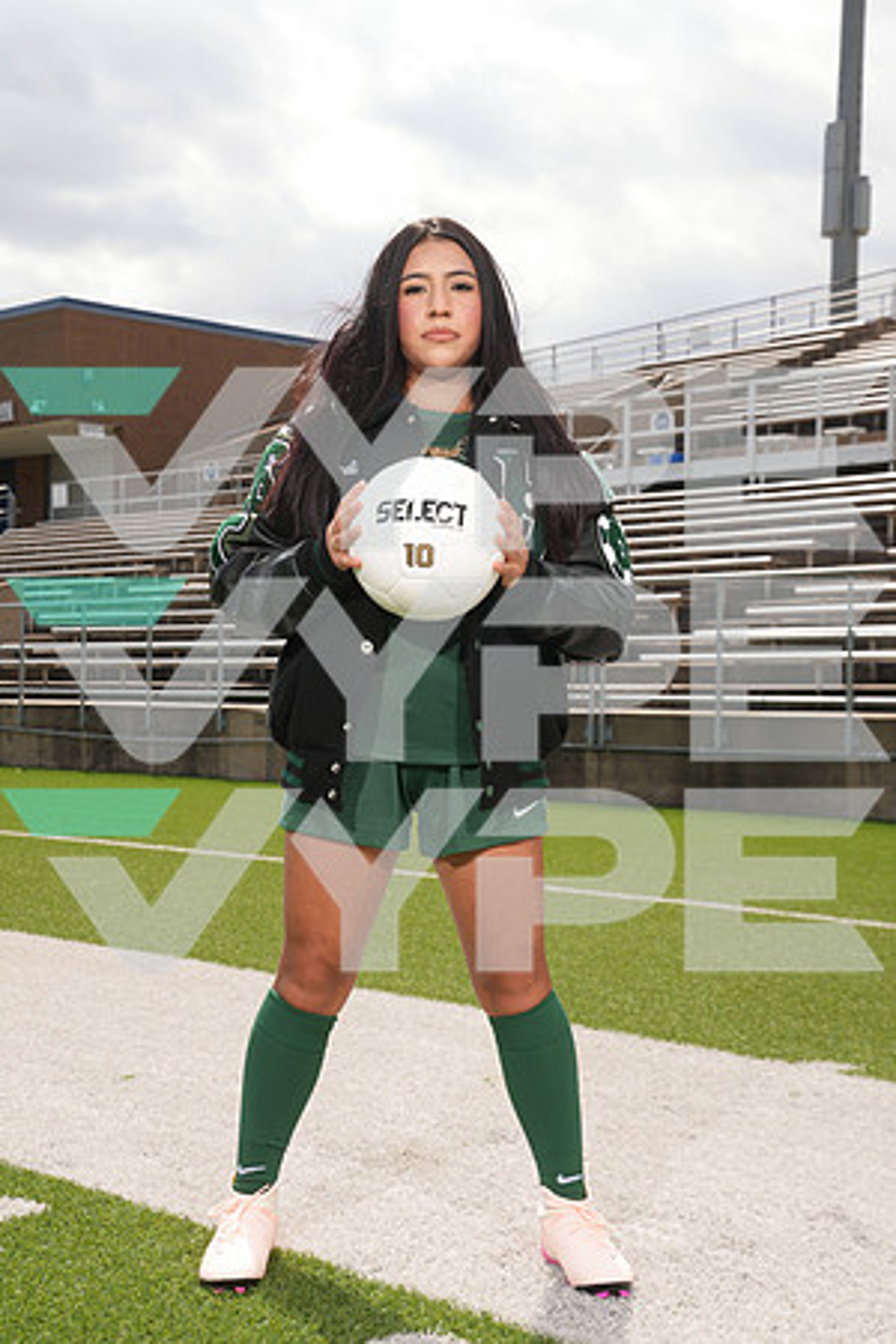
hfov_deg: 24.2
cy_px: 672
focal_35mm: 56
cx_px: 448
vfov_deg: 35.6
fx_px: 2091
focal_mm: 56
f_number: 9
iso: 125
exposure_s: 1/200
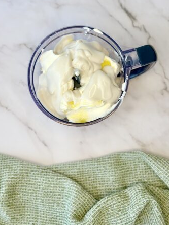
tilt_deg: -84.0
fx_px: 352
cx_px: 90
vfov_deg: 35.5
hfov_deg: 27.0
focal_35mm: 54
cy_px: 114
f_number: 1.78
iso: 80
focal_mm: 6.86
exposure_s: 1/218
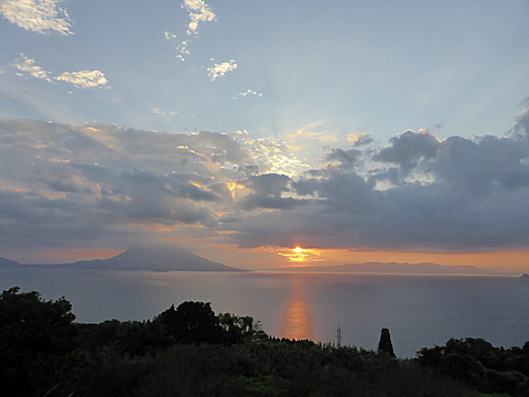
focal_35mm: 25
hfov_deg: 69.4
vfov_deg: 54.9
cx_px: 264
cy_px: 198
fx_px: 382
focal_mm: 4.3
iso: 200
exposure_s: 1/500
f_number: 3.3
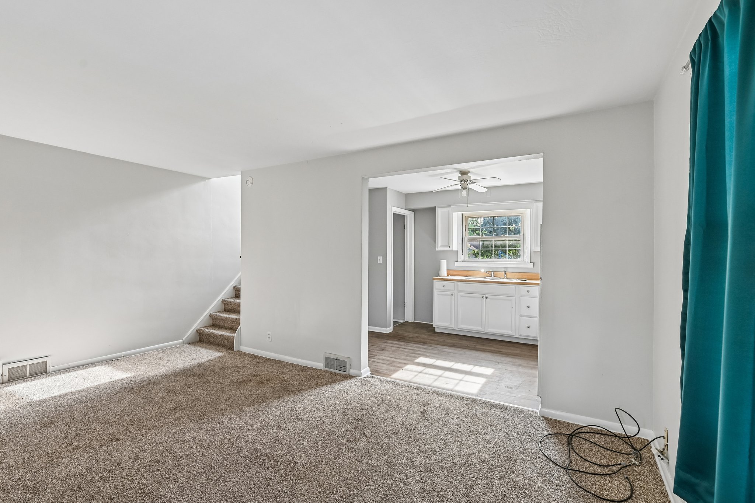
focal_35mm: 16
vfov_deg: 73.7
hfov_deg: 96.7
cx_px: 378
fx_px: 336
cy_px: 252
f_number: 6.3
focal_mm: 16
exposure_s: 1/100
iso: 1000
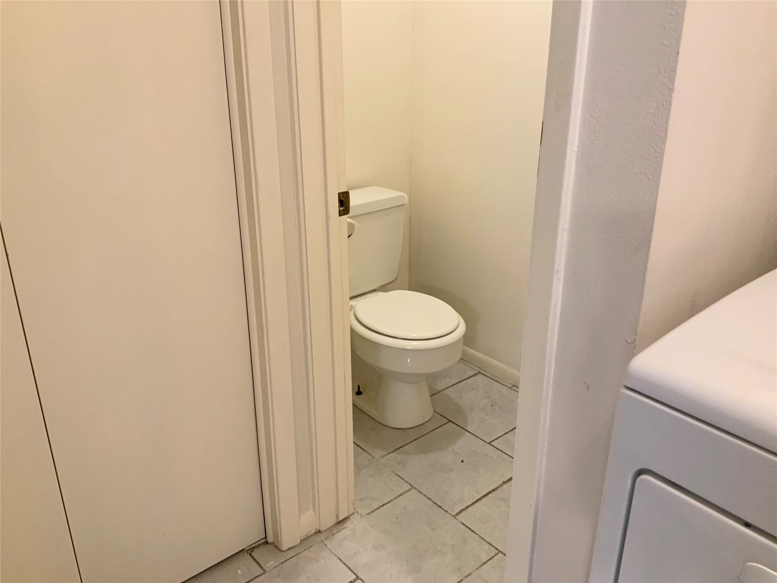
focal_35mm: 29
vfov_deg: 48.2
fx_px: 651
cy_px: 292
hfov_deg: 61.7
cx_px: 388
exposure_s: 1/60
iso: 160
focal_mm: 3
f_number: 1.8
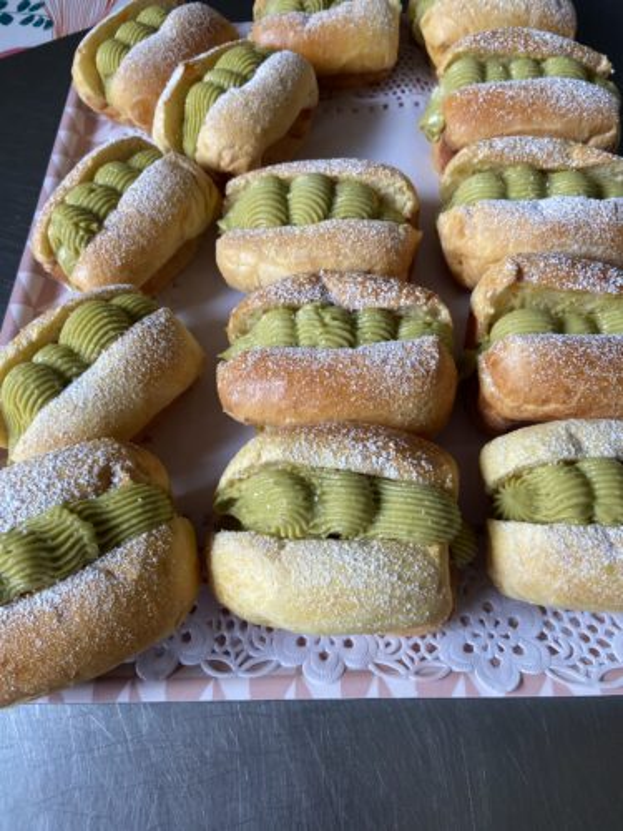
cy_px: 416
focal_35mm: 26
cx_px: 312
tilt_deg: -59.2
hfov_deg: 53.1
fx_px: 624
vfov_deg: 67.3
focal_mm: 4.25
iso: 125
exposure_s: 1/116
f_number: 1.8
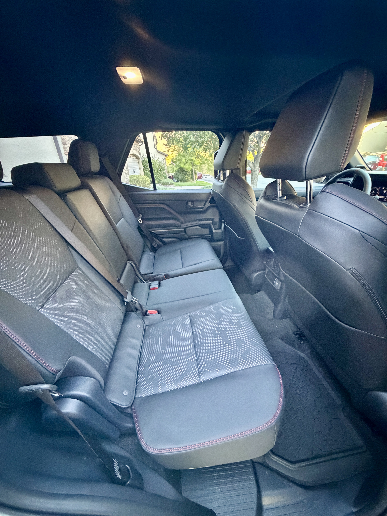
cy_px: 258
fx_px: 209
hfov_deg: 85.7
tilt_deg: -24.0
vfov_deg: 102.1
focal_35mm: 14
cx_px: 194
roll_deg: +4.1
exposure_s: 1/49
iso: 1250
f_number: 2.2
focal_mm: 2.22
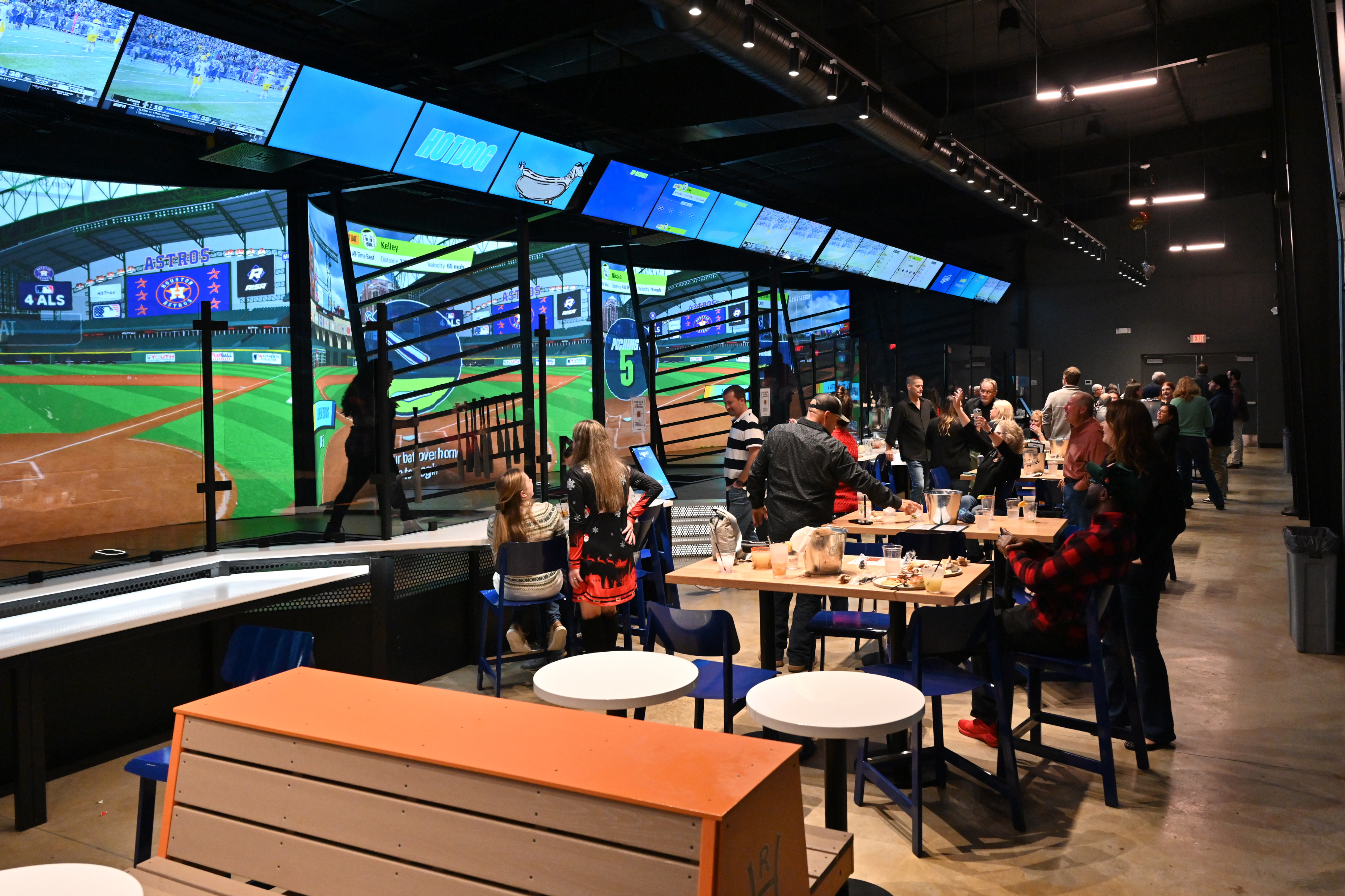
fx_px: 897
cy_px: 448
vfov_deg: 53.1
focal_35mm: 24
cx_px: 672
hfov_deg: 73.7
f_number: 4.5
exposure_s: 1/100
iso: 2000
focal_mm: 24
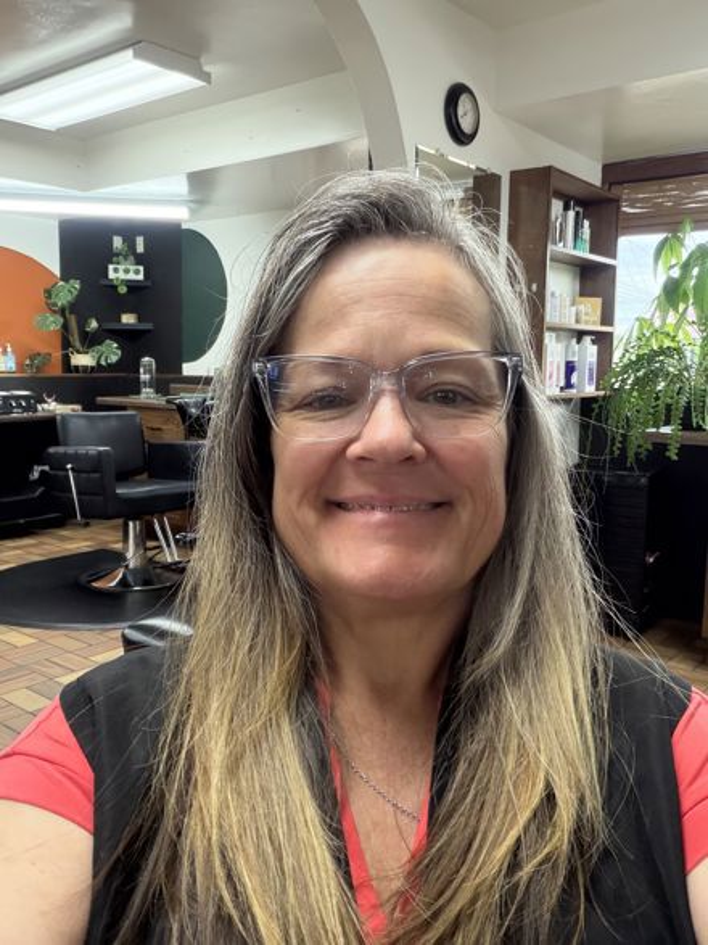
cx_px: 354
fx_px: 818
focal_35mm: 30
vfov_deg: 60.0
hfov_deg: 46.8
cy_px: 472
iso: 320
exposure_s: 1/60
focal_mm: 2.71
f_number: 1.9
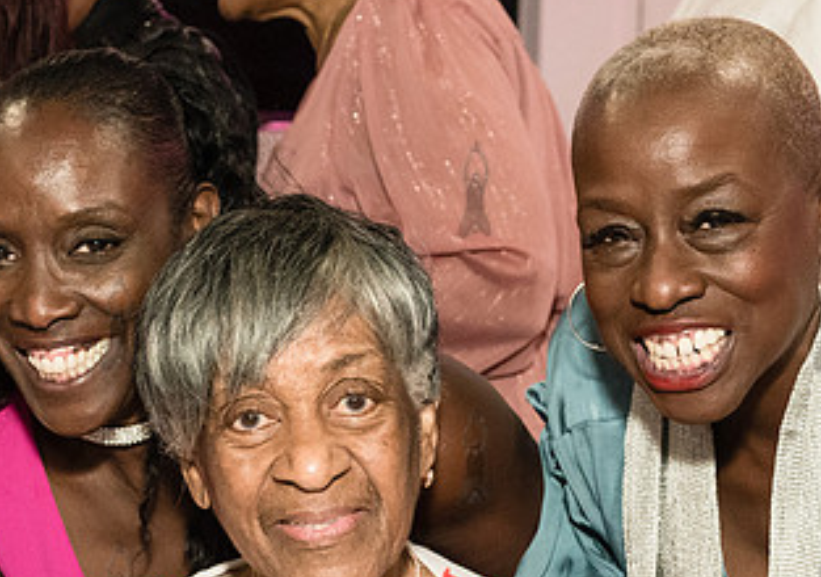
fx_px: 2366
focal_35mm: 102
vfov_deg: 13.8
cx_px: 264
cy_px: 488
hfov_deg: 19.6
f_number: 4.5
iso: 4000
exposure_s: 1/200
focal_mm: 40
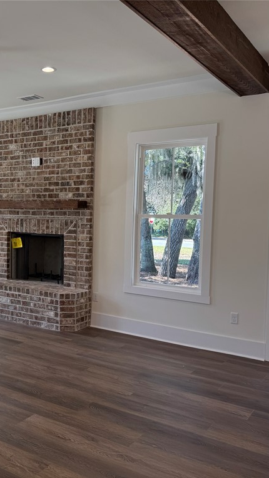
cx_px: 57
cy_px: 239
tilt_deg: -3.9
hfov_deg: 32.8
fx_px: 444
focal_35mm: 35
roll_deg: -1.1
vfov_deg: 56.6
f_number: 1.78
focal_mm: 6.76
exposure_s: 1/164
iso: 80
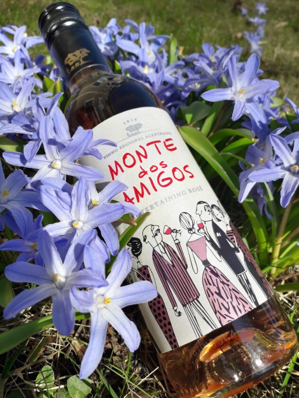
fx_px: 311
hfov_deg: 51.3
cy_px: 199
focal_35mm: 27
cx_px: 150
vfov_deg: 65.3
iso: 40
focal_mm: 3.6
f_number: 1.9
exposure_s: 1/1961
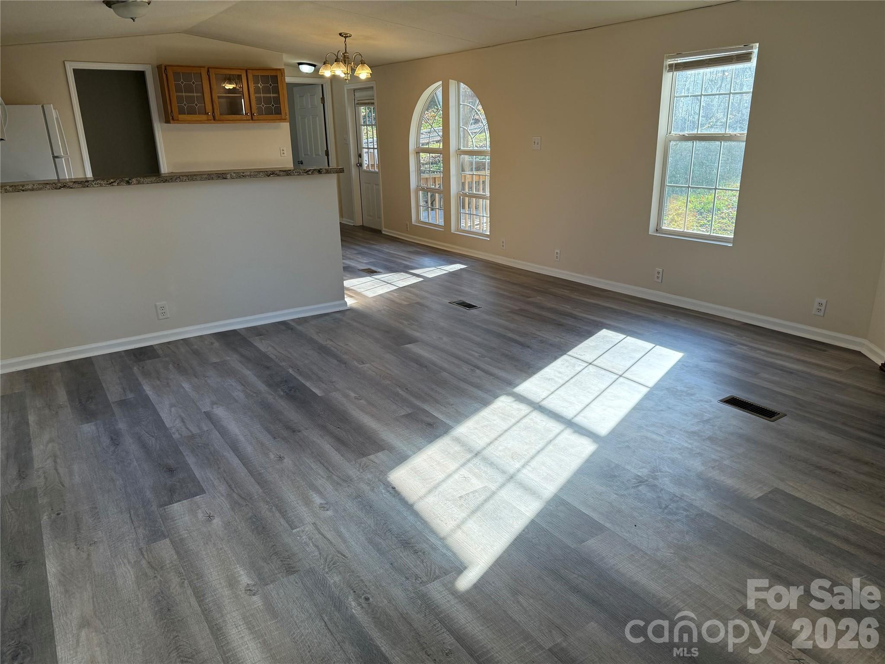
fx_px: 614
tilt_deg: -17.9
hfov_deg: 71.6
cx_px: 442
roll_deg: +0.9
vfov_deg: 56.8
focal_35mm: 24
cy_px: 332
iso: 100
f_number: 1.78
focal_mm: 6.76
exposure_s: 1/559
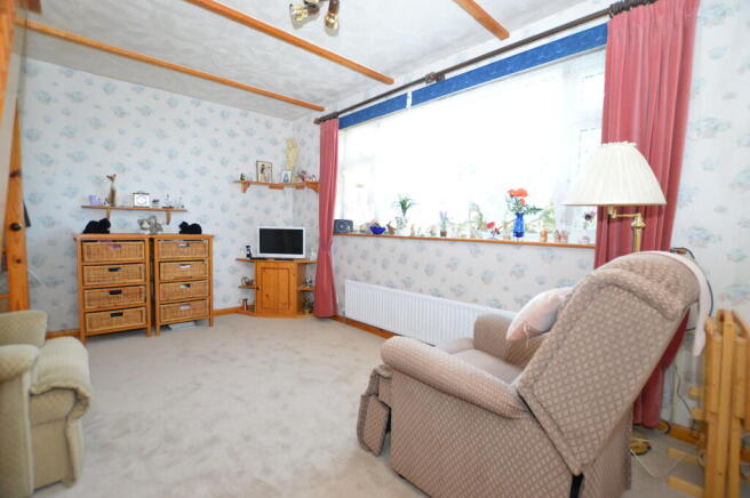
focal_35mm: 15
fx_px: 312
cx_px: 375
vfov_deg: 77.2
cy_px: 249
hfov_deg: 100.4
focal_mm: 10
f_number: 3.5
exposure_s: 1/60
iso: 1250
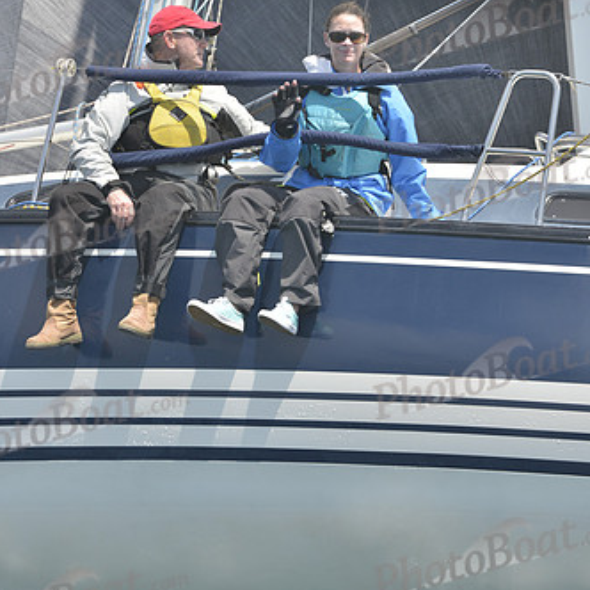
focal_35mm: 446
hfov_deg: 3.9
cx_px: 282
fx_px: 8600
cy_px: 307
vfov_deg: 3.9
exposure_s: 1/800
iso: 280
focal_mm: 300
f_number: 7.1
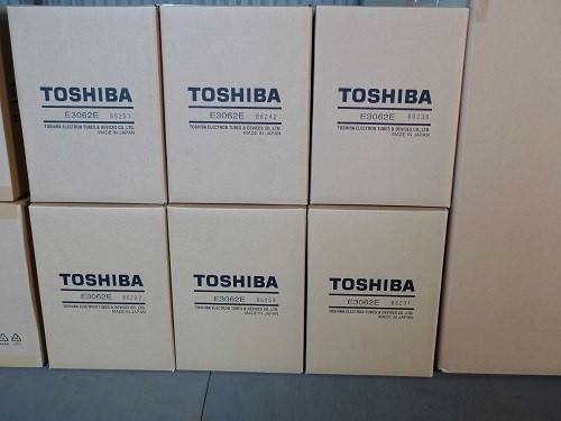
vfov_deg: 40.7
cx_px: 280
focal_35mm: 35
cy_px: 210
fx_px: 567
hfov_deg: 52.6
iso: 200
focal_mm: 7.4
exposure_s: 1/5
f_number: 2.3
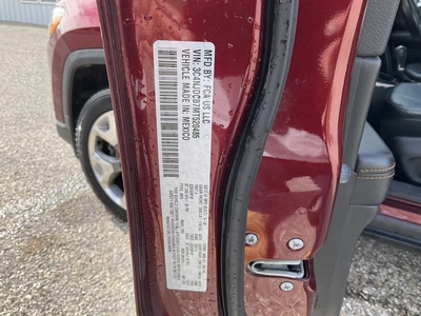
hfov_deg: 61.7
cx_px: 210
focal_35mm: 29
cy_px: 158
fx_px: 353
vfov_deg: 48.2
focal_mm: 3
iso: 25
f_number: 1.8
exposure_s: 1/383
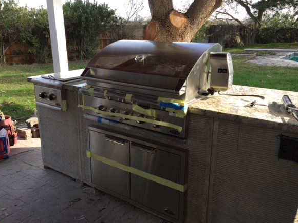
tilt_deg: -16.2
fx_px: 275
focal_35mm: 32
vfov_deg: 44.2
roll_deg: +0.0
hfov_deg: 56.7
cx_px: 135
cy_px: 112
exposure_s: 1/306
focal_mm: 4.15
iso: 32
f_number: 2.2
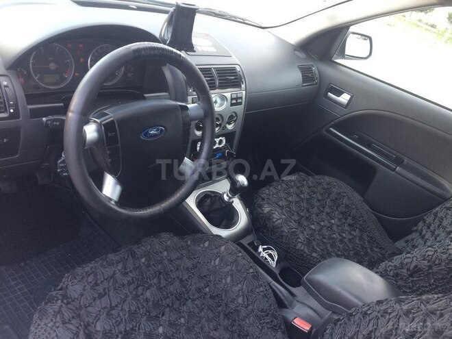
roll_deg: -21.4
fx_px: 379
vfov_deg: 48.2
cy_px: 170
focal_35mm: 29
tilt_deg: -28.1
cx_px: 226
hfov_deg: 61.7
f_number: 2.2
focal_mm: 4.15
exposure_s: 1/33
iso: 100
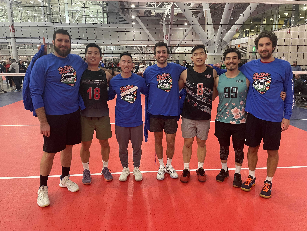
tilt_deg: -10.5
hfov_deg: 67.3
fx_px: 231
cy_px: 116
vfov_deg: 53.1
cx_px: 154
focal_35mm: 26
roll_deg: +0.2
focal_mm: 4.2
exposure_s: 1/60
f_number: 1.6
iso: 400
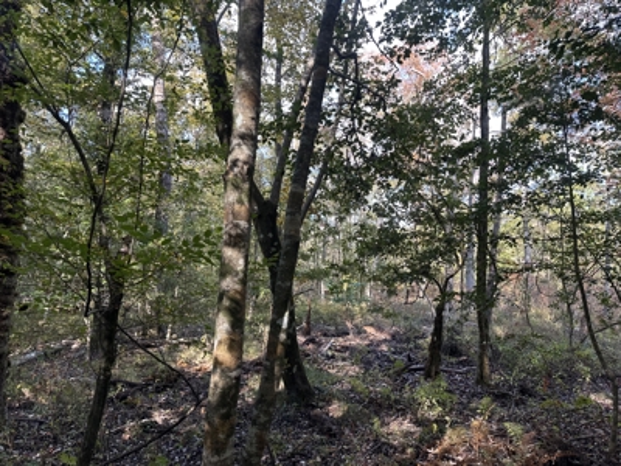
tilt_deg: +3.2
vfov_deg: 56.8
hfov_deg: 71.6
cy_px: 233
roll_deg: -0.5
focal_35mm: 24
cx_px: 310
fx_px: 431
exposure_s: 1/194
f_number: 1.78
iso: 64
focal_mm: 6.86
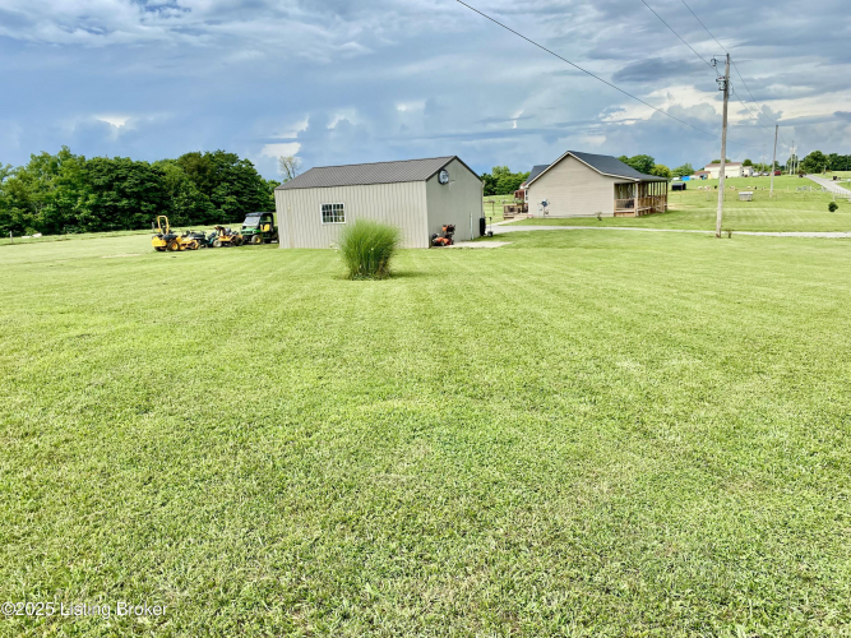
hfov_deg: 67.3
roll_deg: +3.3
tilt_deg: -9.6
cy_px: 319
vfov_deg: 53.0
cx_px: 426
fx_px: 639
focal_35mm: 26
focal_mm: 4.25
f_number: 1.8
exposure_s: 1/1808
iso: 32
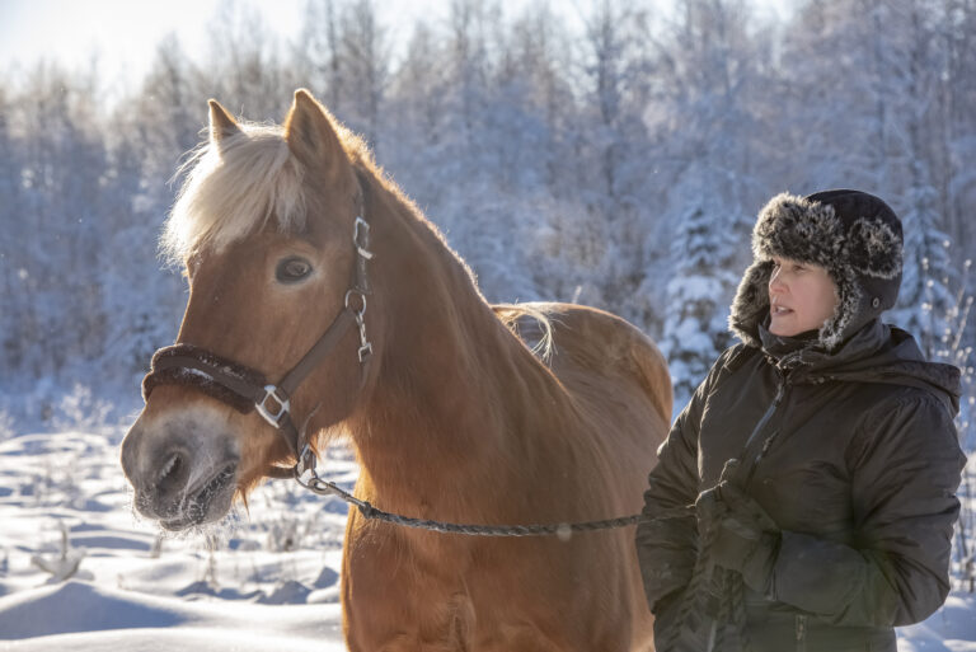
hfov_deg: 26.0
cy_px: 326
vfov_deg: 17.5
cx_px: 488
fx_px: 2116
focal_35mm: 78
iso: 100
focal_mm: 78
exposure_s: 1/250
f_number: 5.6
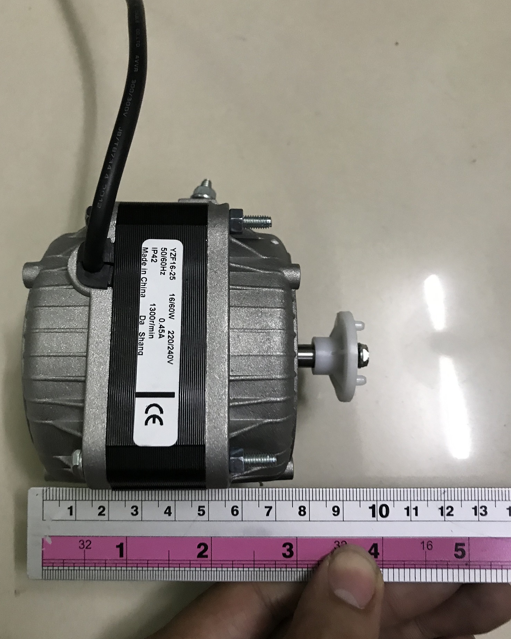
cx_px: 248
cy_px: 326
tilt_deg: -76.6
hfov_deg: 48.5
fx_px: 567
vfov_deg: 58.8
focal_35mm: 30
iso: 64
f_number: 1.8
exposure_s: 1/17
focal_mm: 3.99
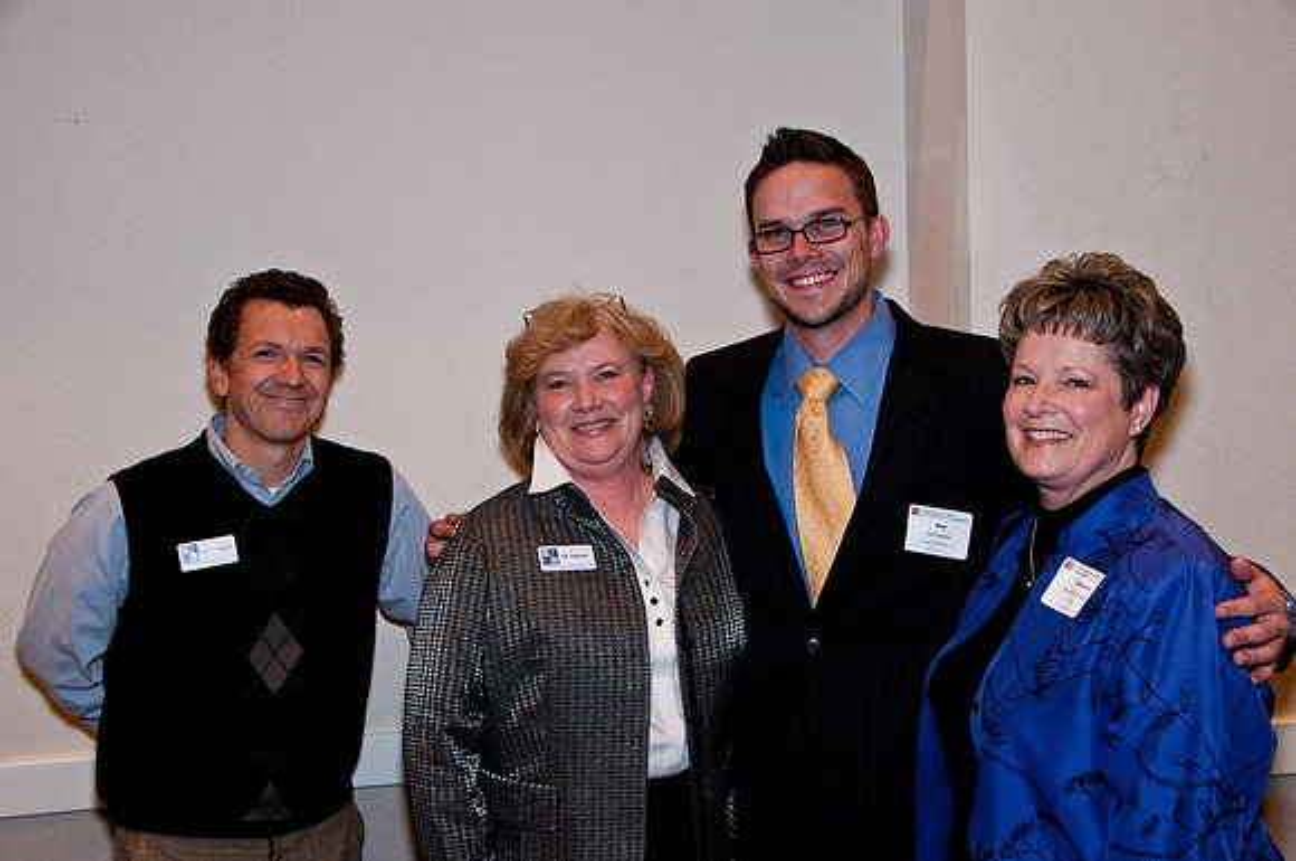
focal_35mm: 36
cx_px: 648
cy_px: 430
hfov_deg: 53.2
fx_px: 1294
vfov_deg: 36.8
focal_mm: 24
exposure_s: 1/60
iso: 640
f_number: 6.3
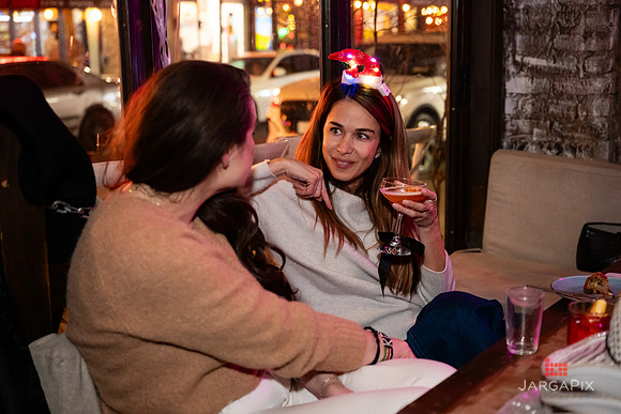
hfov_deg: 40.7
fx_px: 838
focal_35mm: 49
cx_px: 321
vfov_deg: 27.8
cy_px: 200
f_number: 3.2
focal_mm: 46
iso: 3200
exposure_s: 1/100
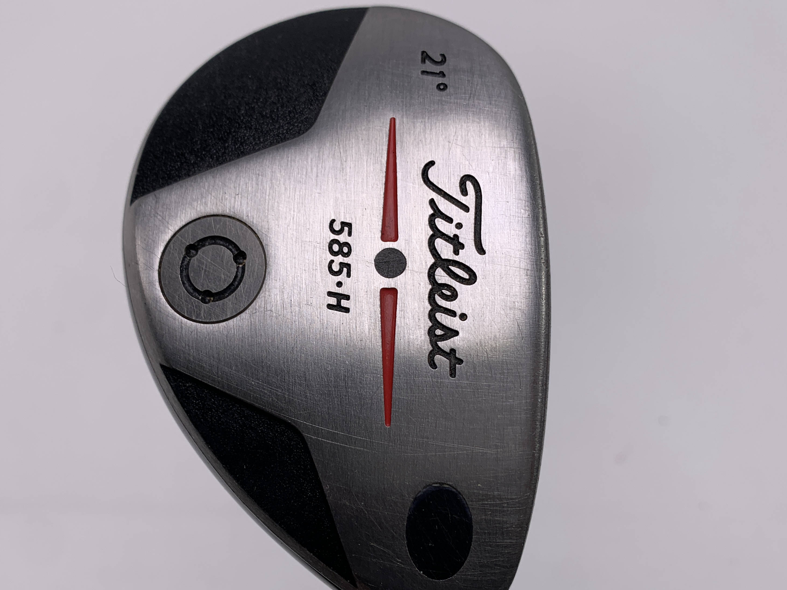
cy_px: 348
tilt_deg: -68.4
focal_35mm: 36
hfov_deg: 51.3
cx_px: 362
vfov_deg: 39.5
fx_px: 818
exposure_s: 1/399
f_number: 1.8
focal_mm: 4.25
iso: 25
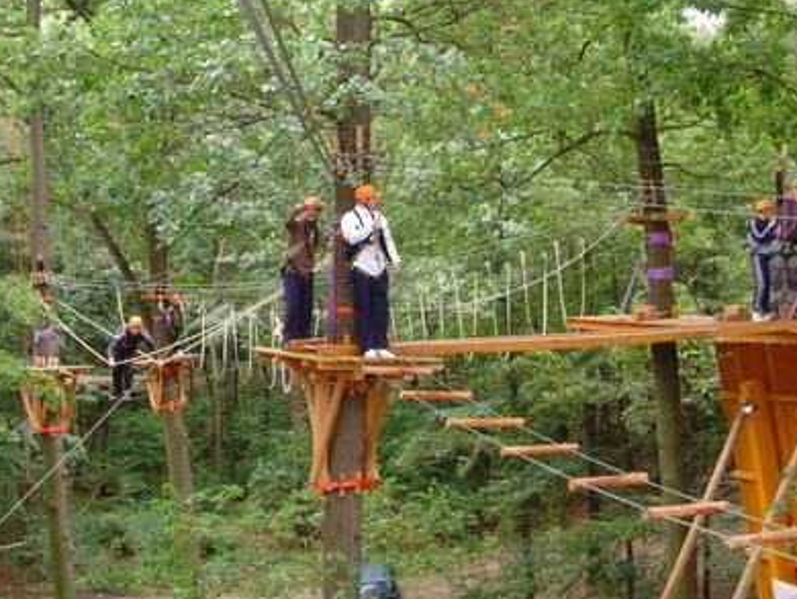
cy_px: 293
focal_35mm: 50
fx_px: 1152
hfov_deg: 38.1
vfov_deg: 29.1
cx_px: 358
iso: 200
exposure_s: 1/45
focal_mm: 6.6
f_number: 3.5
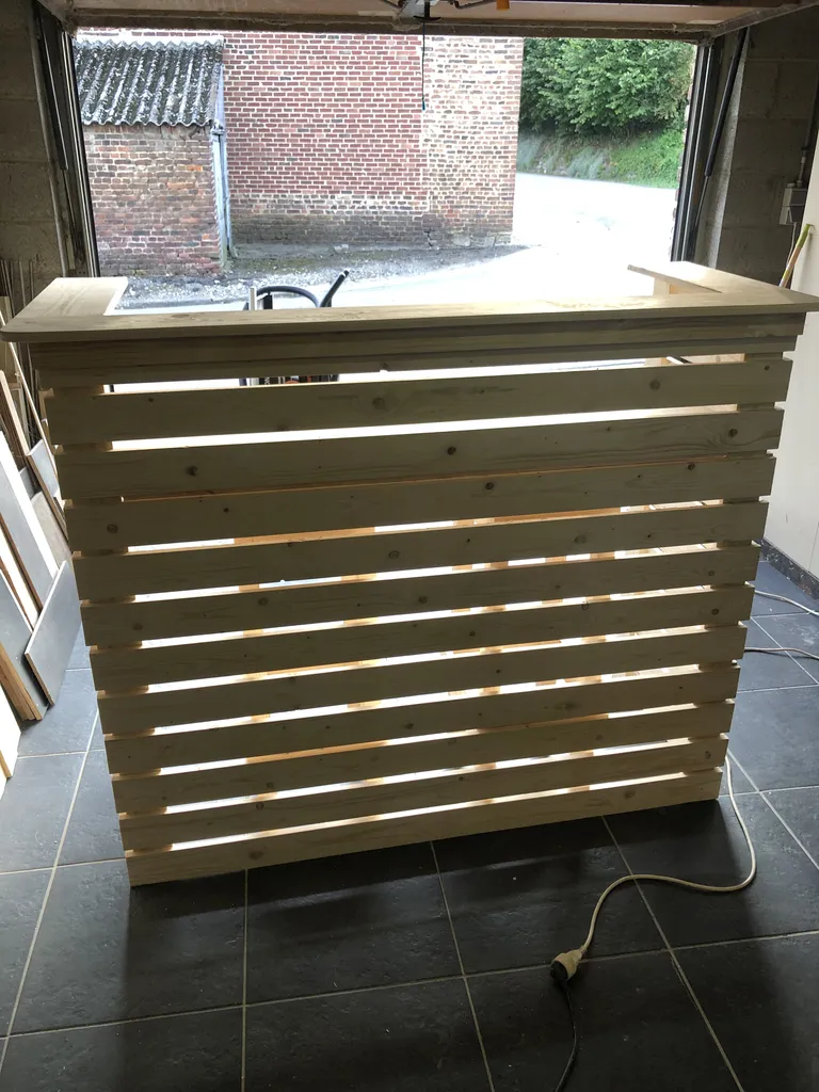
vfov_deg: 63.4
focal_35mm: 28
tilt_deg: -24.4
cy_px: 546
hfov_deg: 49.7
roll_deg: -0.3
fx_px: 883
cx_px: 410
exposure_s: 1/33
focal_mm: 3.99
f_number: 1.8
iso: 25
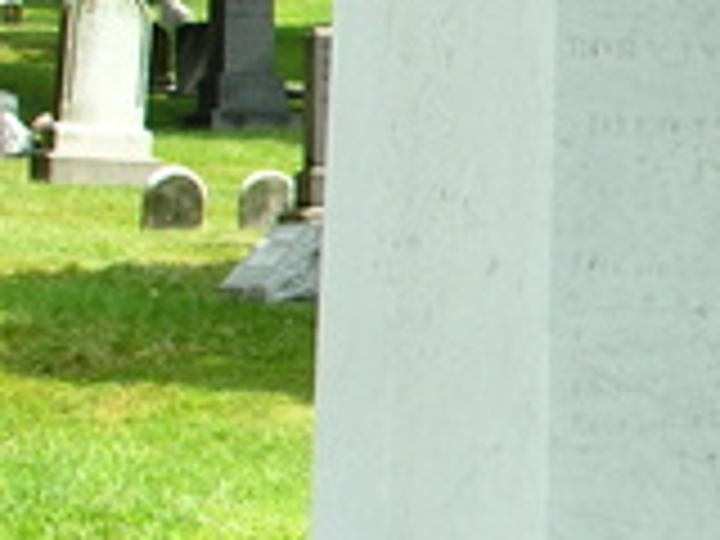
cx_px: 1368
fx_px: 3598
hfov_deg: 10.6
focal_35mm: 173
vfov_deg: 8.6
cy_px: 441
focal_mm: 8.9
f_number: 5
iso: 50
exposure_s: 1/110
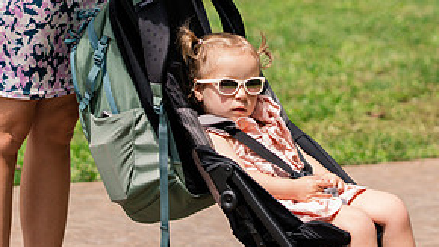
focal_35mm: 178
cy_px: 172
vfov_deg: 6.8
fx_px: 2072
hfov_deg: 12.1
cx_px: 248
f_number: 2.8
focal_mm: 85
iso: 800
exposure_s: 1/4000
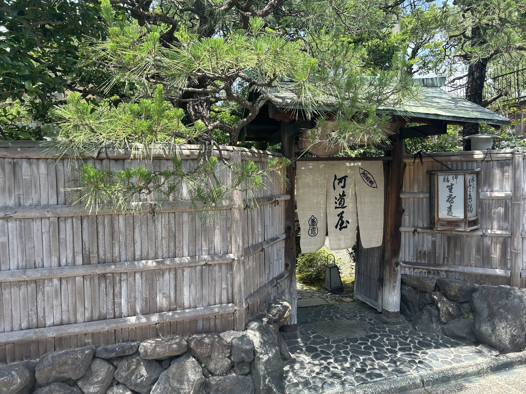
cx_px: 263
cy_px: 197
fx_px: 395
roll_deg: +1.4
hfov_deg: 67.3
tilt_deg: -3.6
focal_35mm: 26
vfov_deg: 53.1
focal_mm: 5.7
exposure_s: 1/646
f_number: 1.5
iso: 50
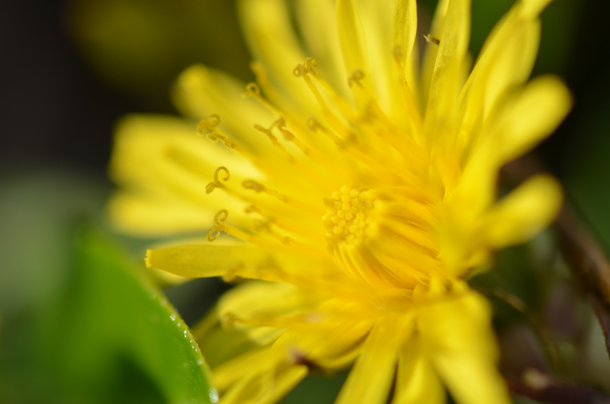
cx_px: 305
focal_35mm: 128
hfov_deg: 16.1
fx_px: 2156
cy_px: 202
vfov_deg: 10.7
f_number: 6.3
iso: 125
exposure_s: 1/250
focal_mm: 85
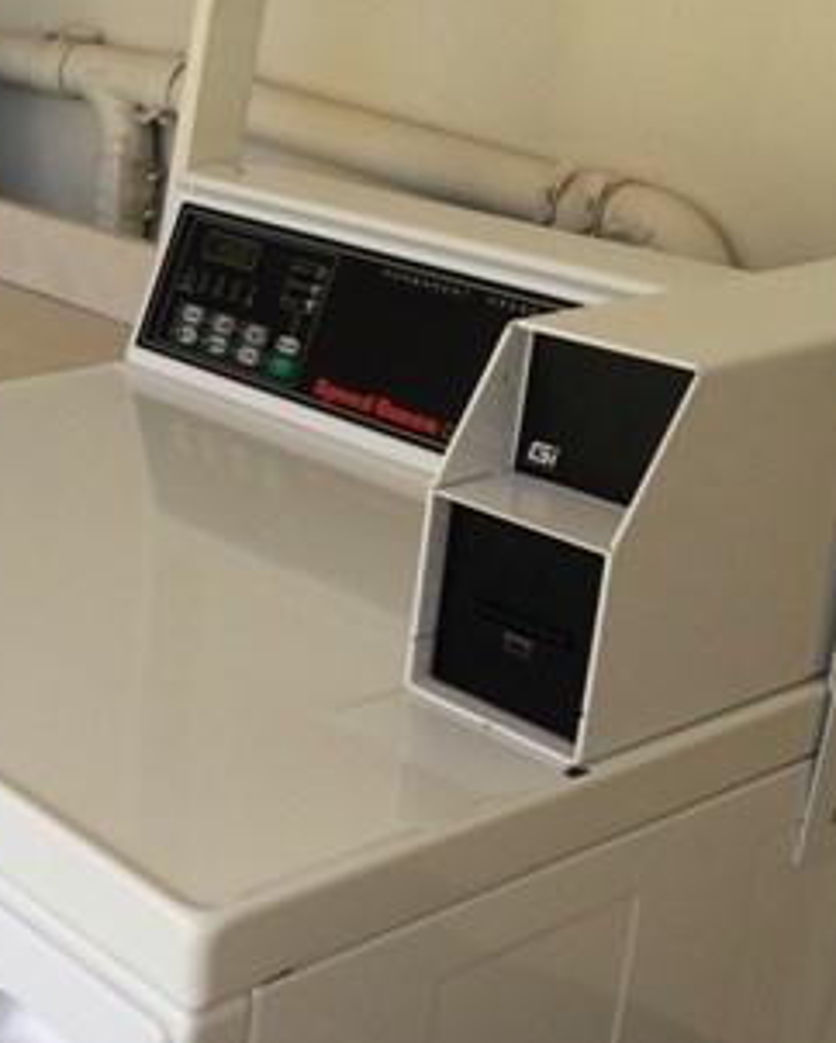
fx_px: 1916
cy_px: 487
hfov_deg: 22.7
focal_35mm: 62
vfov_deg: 30.5
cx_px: -162
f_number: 2.2
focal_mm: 4.12
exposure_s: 1/169
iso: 32
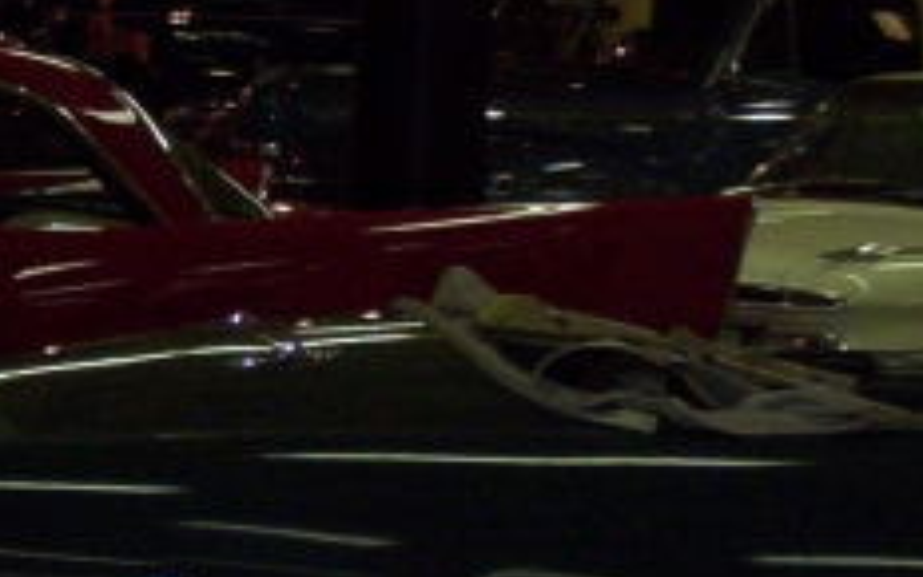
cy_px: 306
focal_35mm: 257
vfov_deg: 5.1
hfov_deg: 8.0
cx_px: -489
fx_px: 6465
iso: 140
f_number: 3.94
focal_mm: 12.09
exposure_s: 1/58
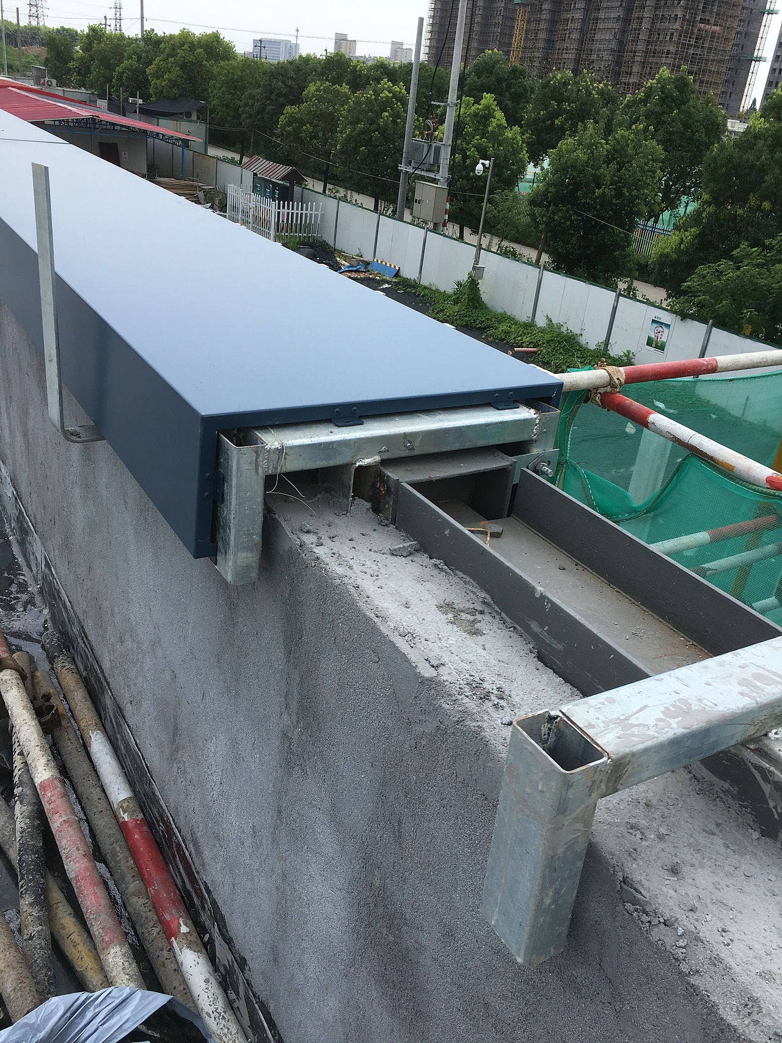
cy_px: 522
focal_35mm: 29
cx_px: 391
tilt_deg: -24.9
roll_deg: -8.4
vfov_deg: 61.7
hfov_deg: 48.2
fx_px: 874
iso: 25
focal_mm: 4.15
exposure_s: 1/1068
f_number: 2.2
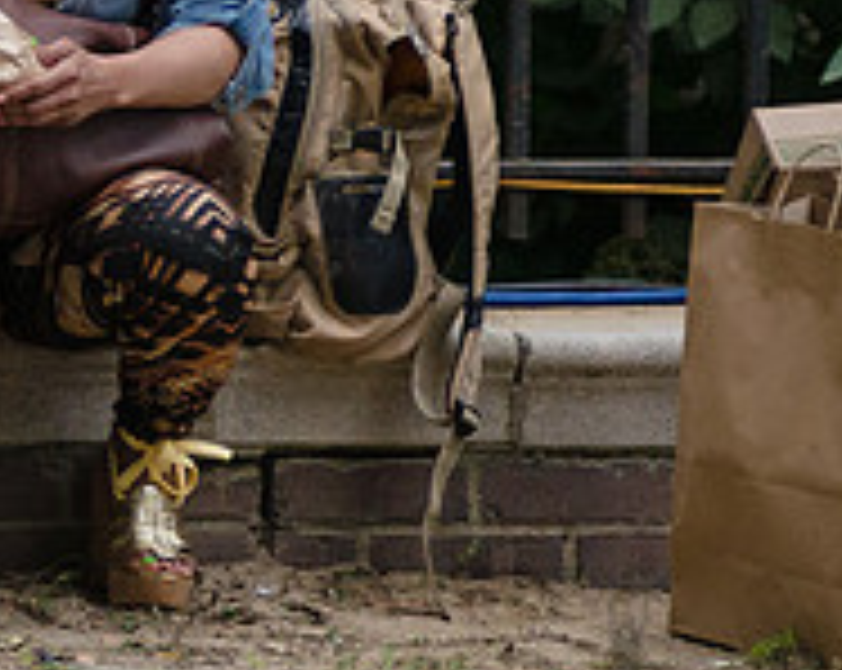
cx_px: -248
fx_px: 22119
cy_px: -16
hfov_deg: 2.2
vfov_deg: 1.7
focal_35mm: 889
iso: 1000
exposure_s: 1/640
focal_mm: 200
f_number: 2.8
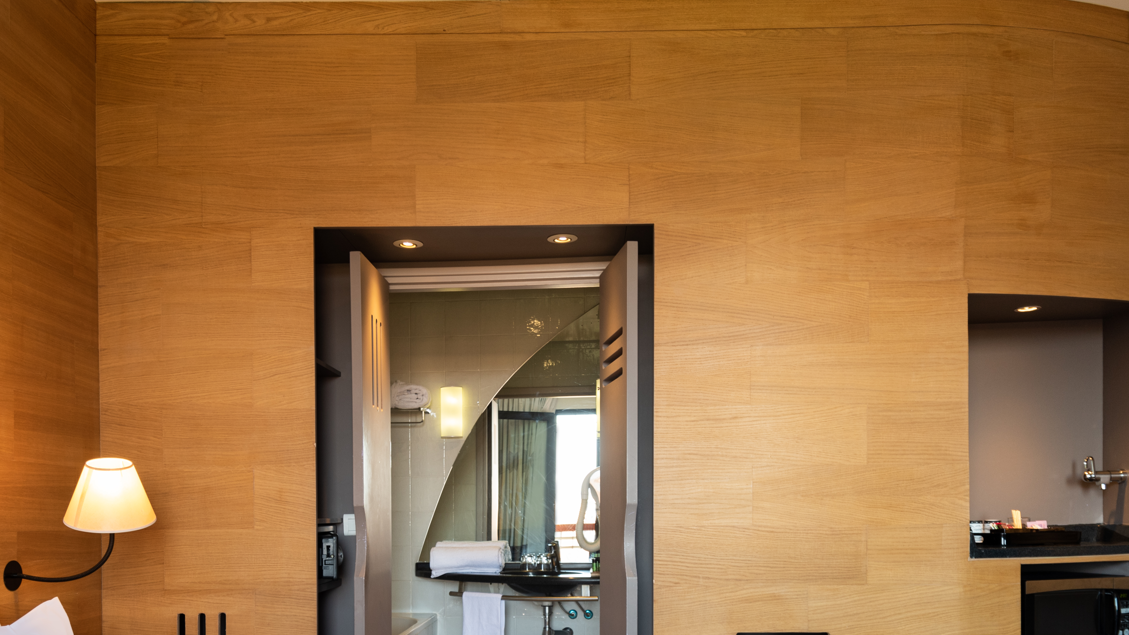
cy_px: 648
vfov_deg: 35.9
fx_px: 868
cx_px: 634
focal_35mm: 29
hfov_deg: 65.8
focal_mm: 16
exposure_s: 1/25
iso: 160
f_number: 11
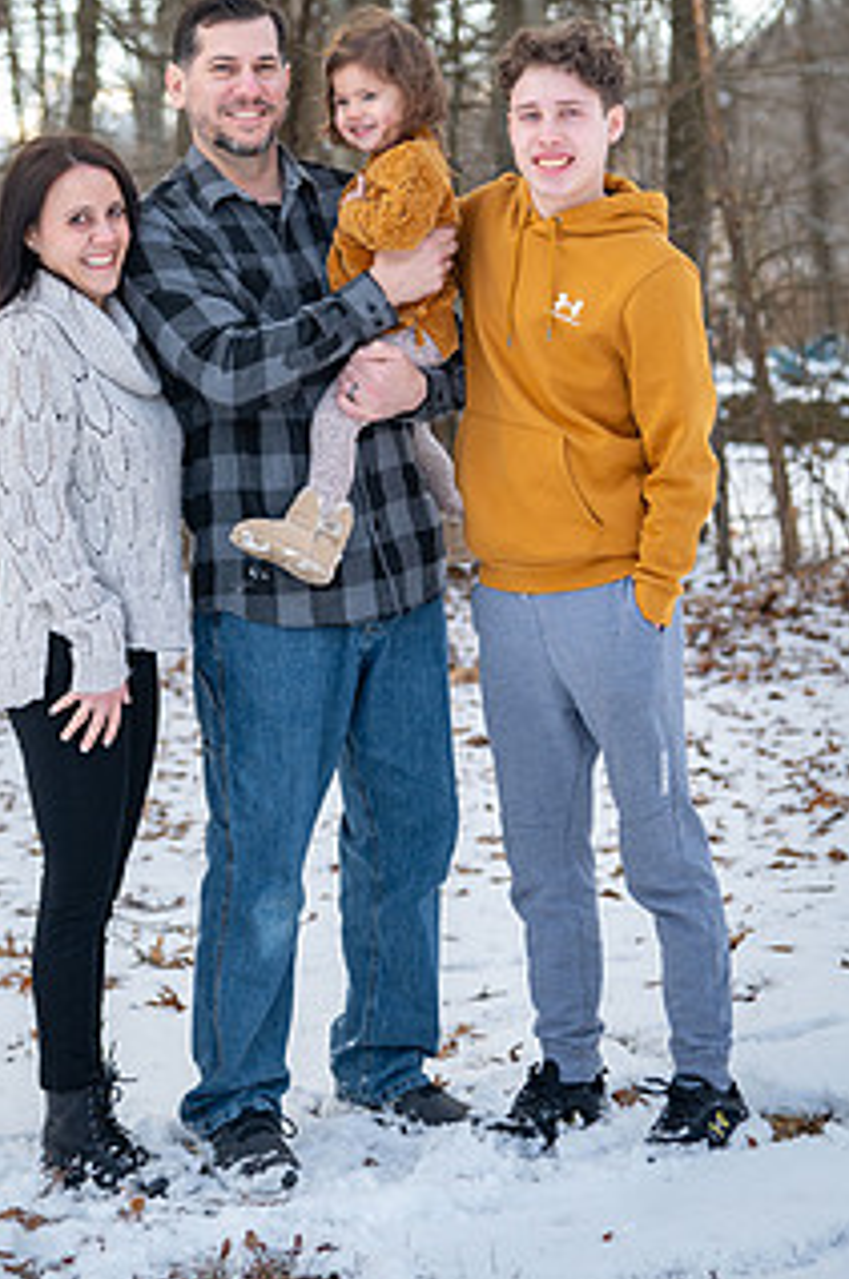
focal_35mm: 99
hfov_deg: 13.8
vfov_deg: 20.5
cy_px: 382
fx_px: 3513
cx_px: 304
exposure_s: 1/500
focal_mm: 70
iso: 320
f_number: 3.5
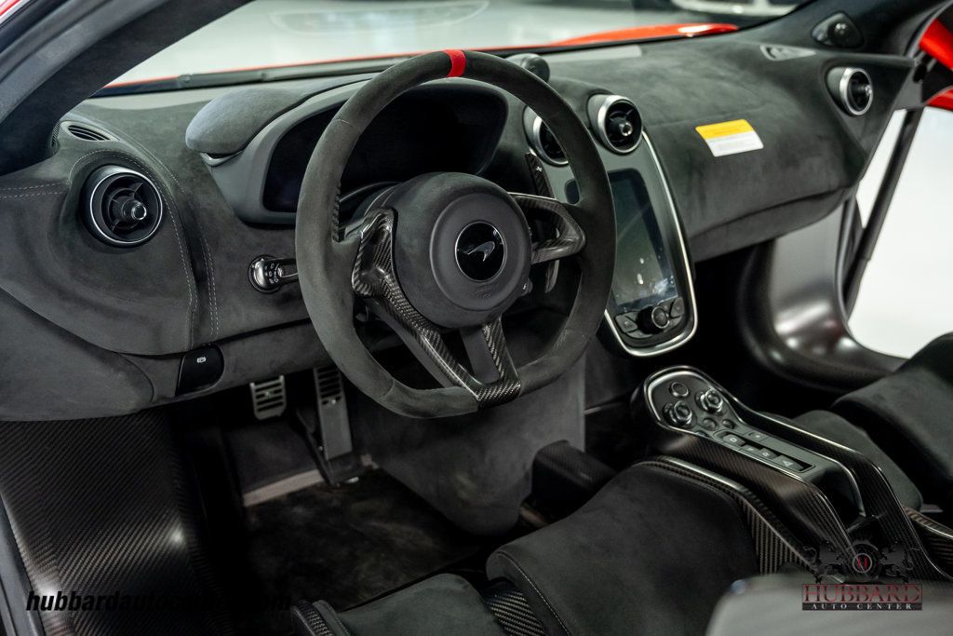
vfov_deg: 35.1
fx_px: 1006
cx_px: 476
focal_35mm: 38
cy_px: 318
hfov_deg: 50.7
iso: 2500
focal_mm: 38
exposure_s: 1/60
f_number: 4
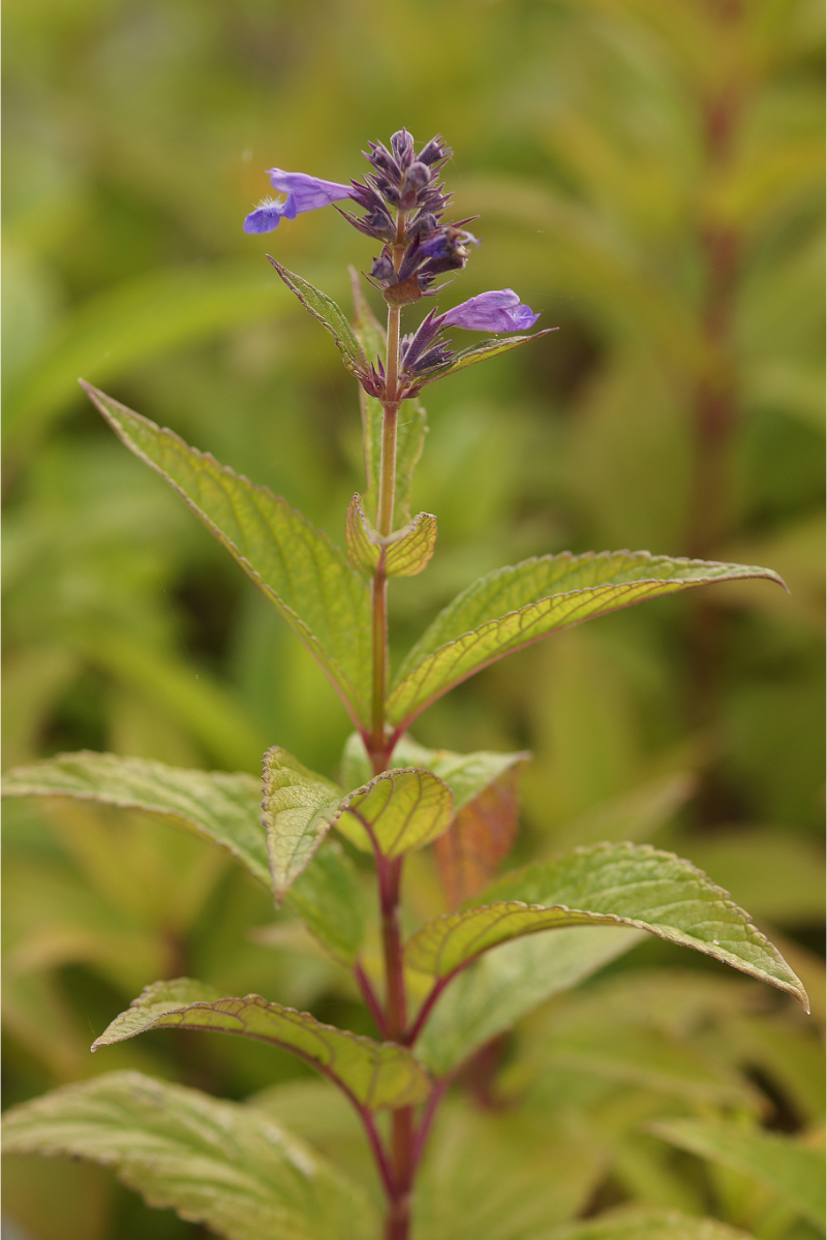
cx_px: 414
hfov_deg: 9.1
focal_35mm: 150
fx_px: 5168
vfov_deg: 13.7
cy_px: 620
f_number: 3.2
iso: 100
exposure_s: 1/200
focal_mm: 100
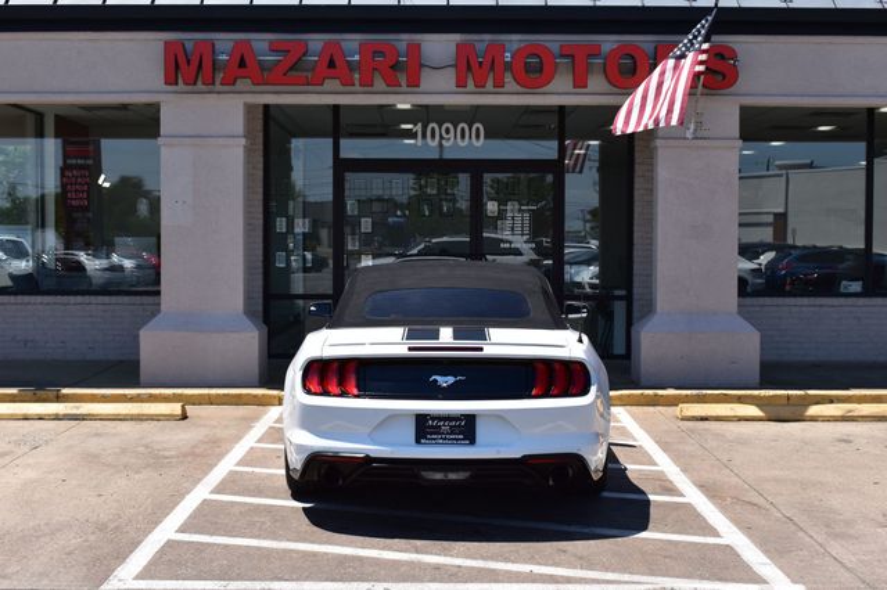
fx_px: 1182
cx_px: 444
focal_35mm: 48
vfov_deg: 28.0
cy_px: 295
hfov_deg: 41.1
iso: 360
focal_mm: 32
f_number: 11
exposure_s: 1/500
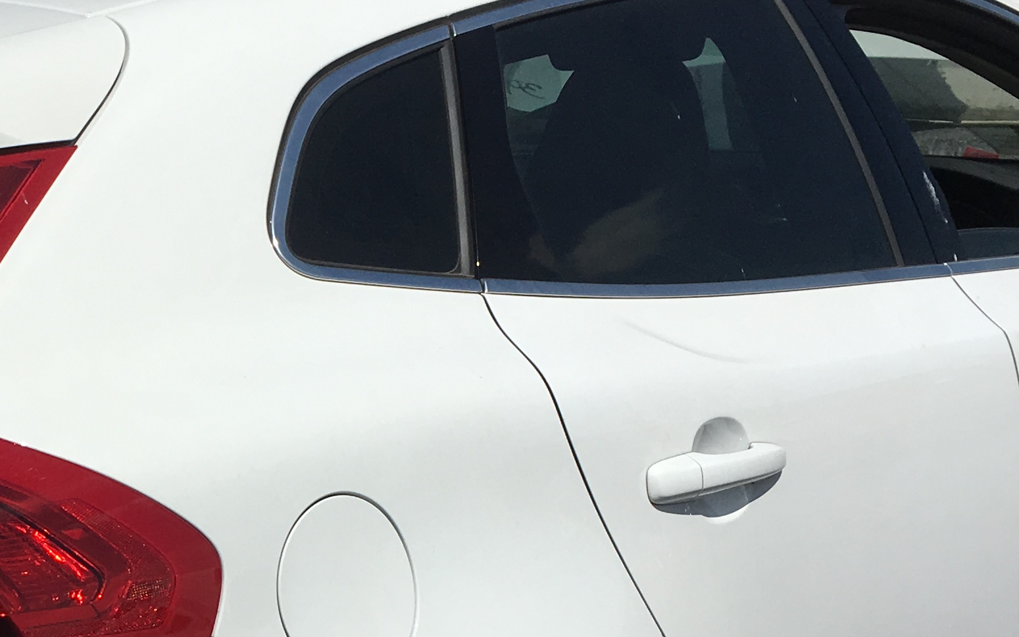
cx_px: 95
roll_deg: +1.3
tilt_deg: -16.8
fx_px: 2222
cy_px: 641
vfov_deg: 16.0
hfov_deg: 25.0
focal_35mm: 80
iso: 25
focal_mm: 4.15
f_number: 2.2
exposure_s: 1/4525
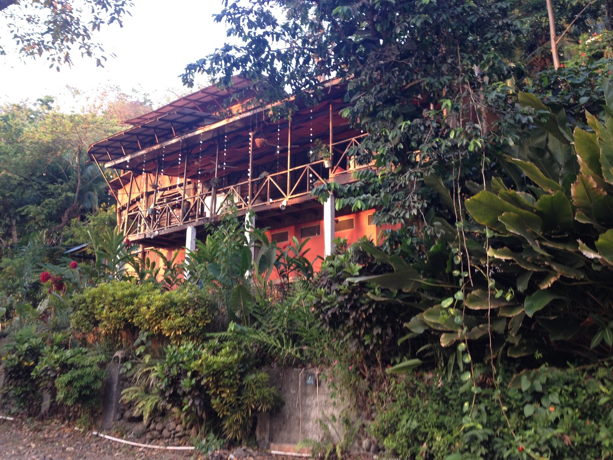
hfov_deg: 52.6
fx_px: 620
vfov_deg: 40.7
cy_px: 230
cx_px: 306
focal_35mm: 35
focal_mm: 4.28
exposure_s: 1/24
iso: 50
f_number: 2.4
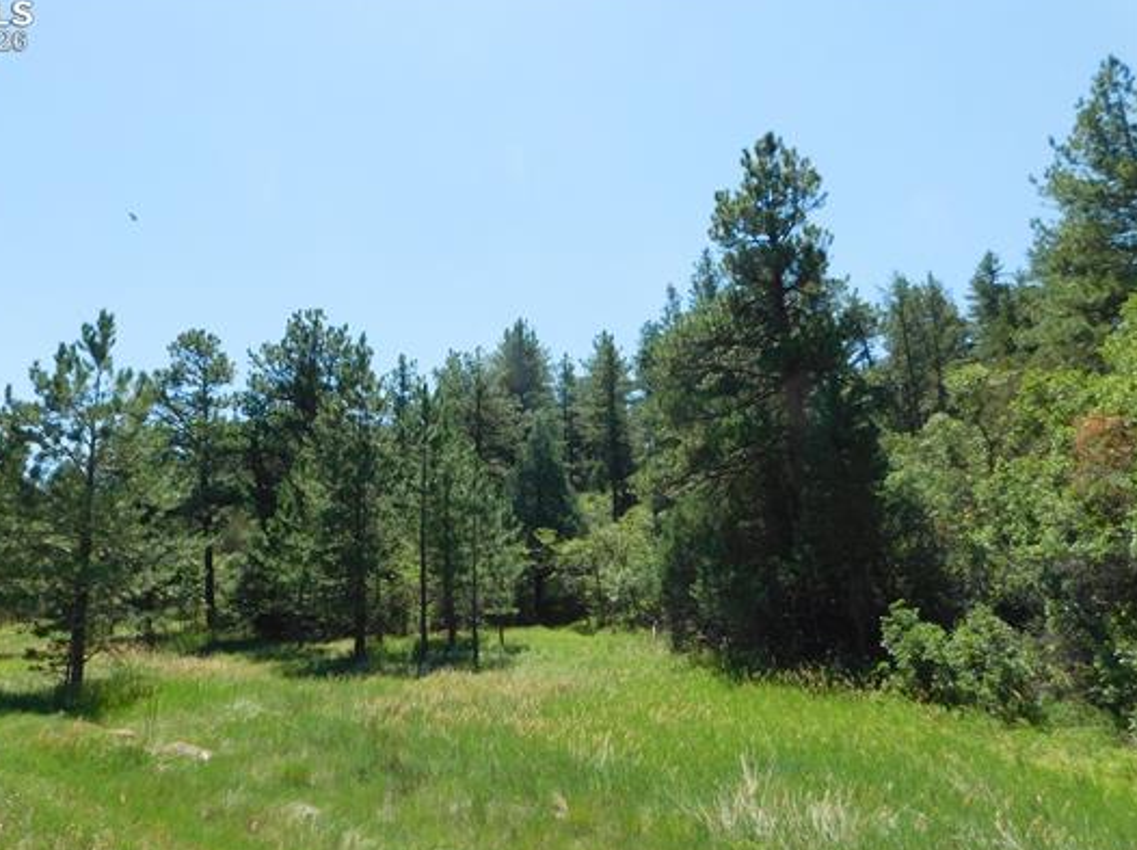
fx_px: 918
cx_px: 454
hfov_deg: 62.9
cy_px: 494
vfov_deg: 49.4
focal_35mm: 28
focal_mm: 4
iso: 125
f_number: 3
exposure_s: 1/1000
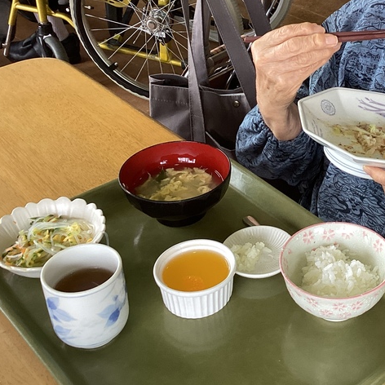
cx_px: 360
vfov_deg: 29.4
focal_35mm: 58
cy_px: 131
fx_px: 730
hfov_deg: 28.2
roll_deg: -2.8
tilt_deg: -31.6
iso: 80
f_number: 2.4
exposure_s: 1/120
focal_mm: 3.3
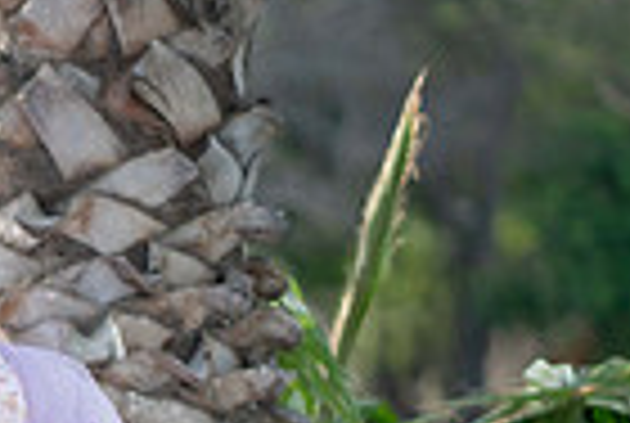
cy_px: 659
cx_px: -441
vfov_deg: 3.9
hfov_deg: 5.8
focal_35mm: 351
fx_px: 6156
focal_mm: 85
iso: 125
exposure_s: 1/1600
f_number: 1.8
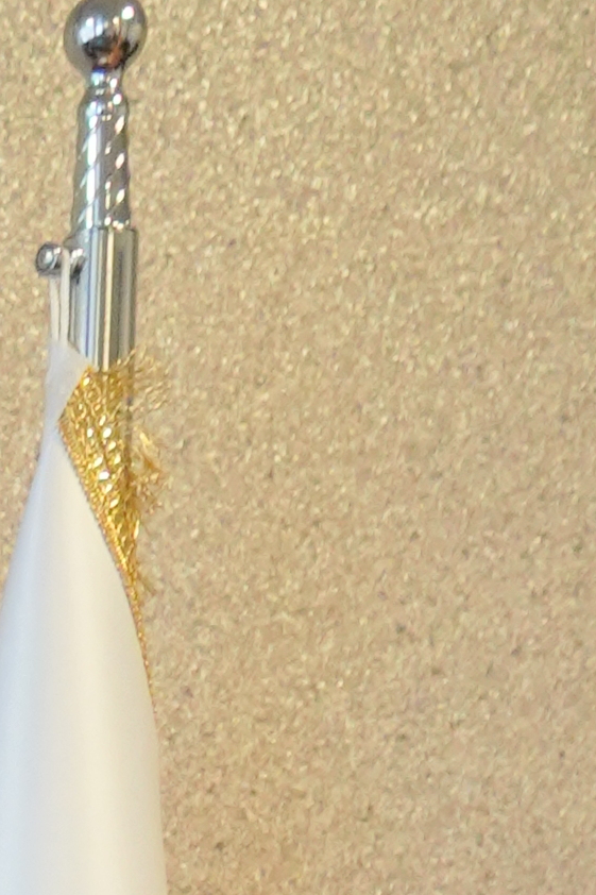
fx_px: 4248
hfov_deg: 6.9
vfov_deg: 10.3
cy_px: 2173
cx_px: -1447
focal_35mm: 171
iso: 3200
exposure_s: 1/160
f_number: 4
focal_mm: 24
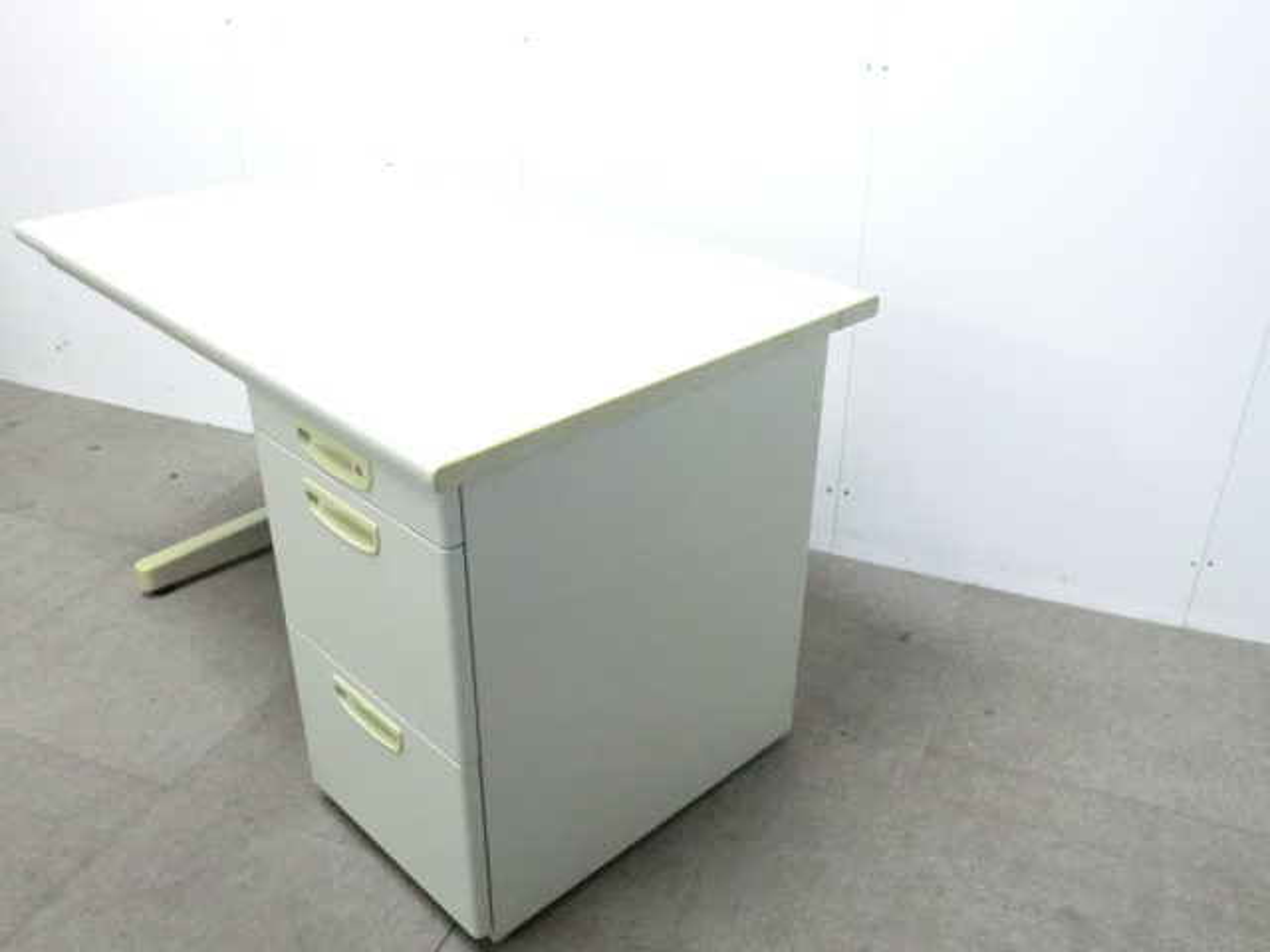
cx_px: 635
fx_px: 1174
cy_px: 476
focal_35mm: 32
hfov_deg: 56.8
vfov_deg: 44.2
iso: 800
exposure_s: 1/25
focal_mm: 5.8
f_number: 3.5
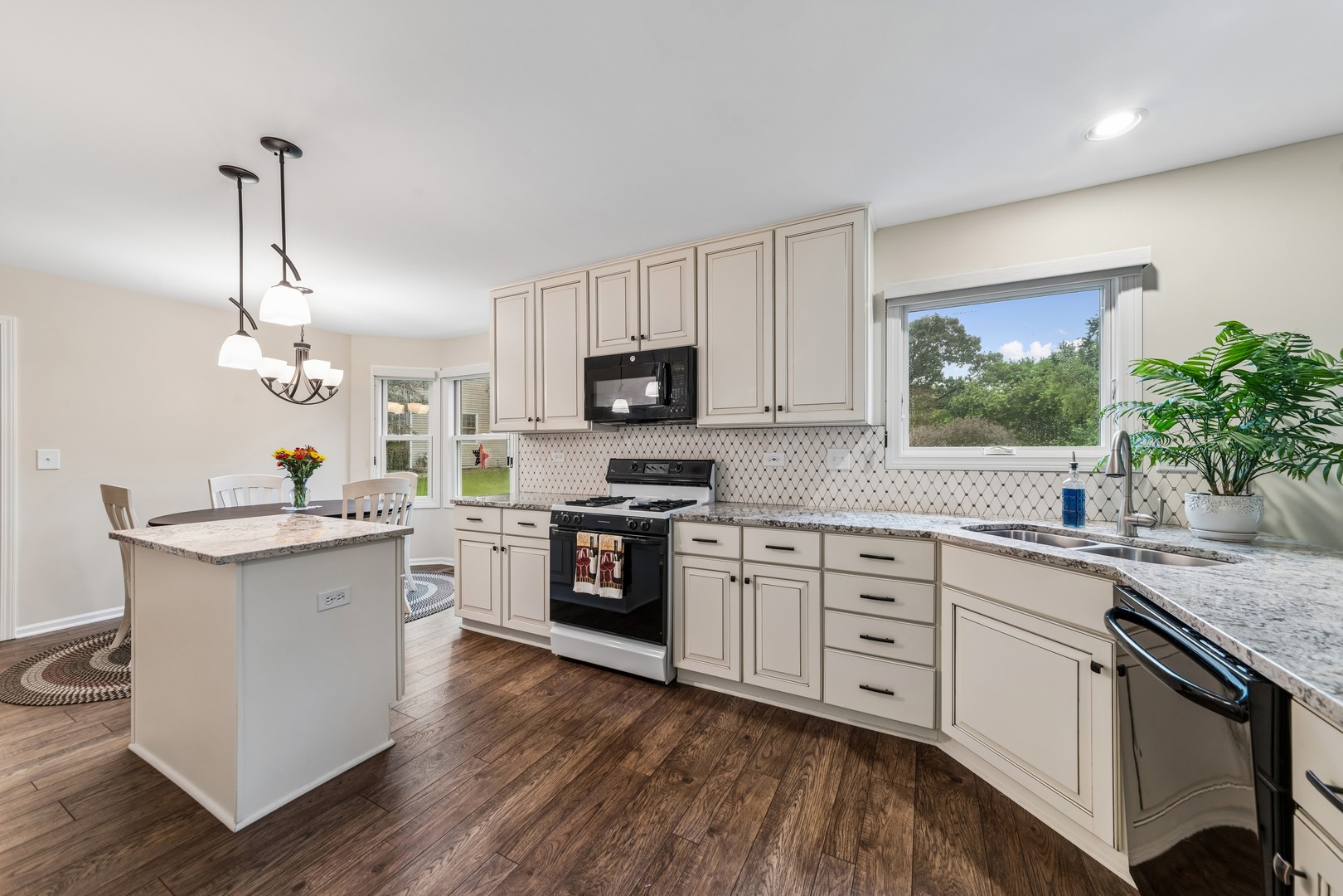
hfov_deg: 112.6
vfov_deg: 90.0
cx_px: 672
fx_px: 448
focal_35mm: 12
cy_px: 448
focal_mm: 12
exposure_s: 1/3.33
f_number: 10
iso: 160
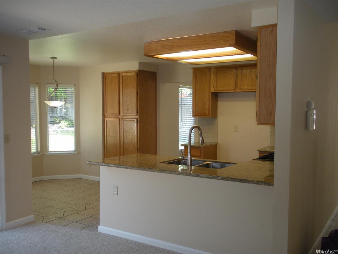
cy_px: 127
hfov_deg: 52.6
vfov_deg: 40.7
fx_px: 342
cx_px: 169
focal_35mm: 35
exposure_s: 1/51.6
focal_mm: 6.3
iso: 132
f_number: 3.5
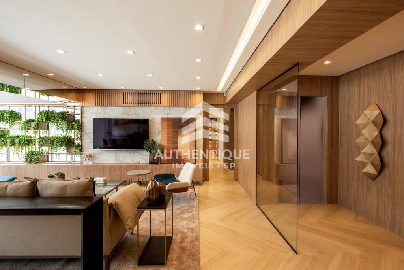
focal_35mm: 18
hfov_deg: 90.0
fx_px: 202
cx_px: 202
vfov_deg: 67.4
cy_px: 135
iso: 100
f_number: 11
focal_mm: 18
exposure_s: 1/2
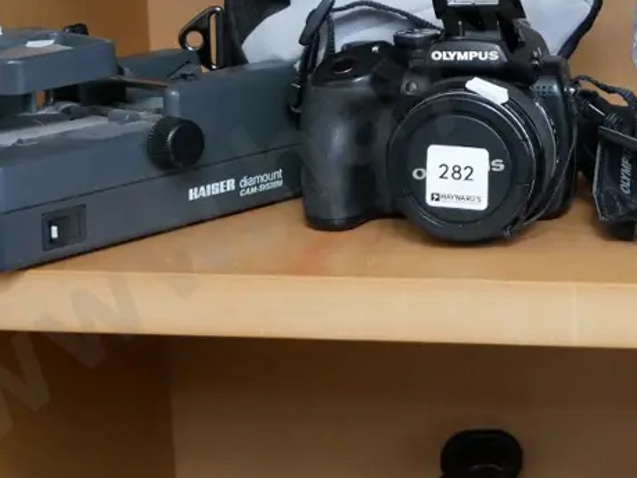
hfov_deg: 19.8
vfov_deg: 14.8
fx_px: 1803
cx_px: 523
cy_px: -3
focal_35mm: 98
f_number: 4.2
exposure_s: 1/20
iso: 3200
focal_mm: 22
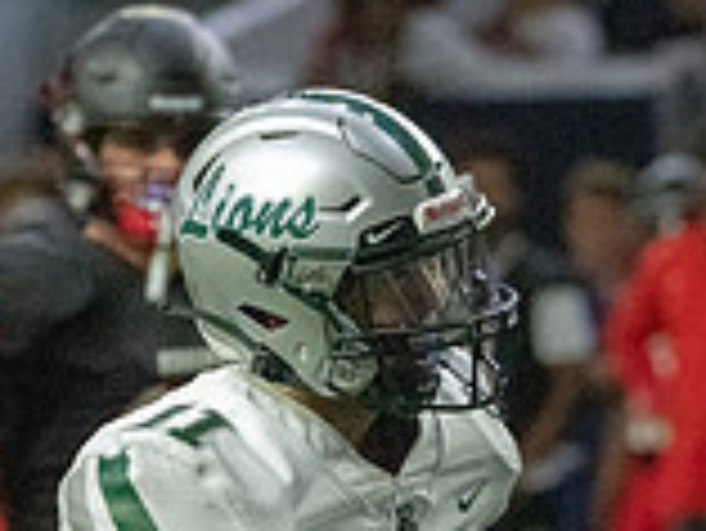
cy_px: 968
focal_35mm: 959
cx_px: 426
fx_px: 19574
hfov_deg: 2.1
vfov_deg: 1.6
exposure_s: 1/1250
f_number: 5.6
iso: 12800
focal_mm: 221
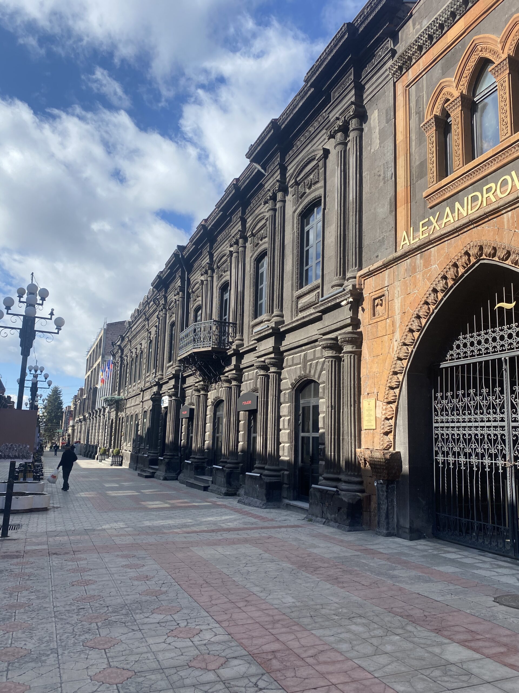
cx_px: 260
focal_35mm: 26
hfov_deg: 53.1
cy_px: 346
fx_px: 520
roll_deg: -1.6
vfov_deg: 67.3
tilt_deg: +10.4
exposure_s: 1/2141
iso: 32
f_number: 1.8
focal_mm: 4.25
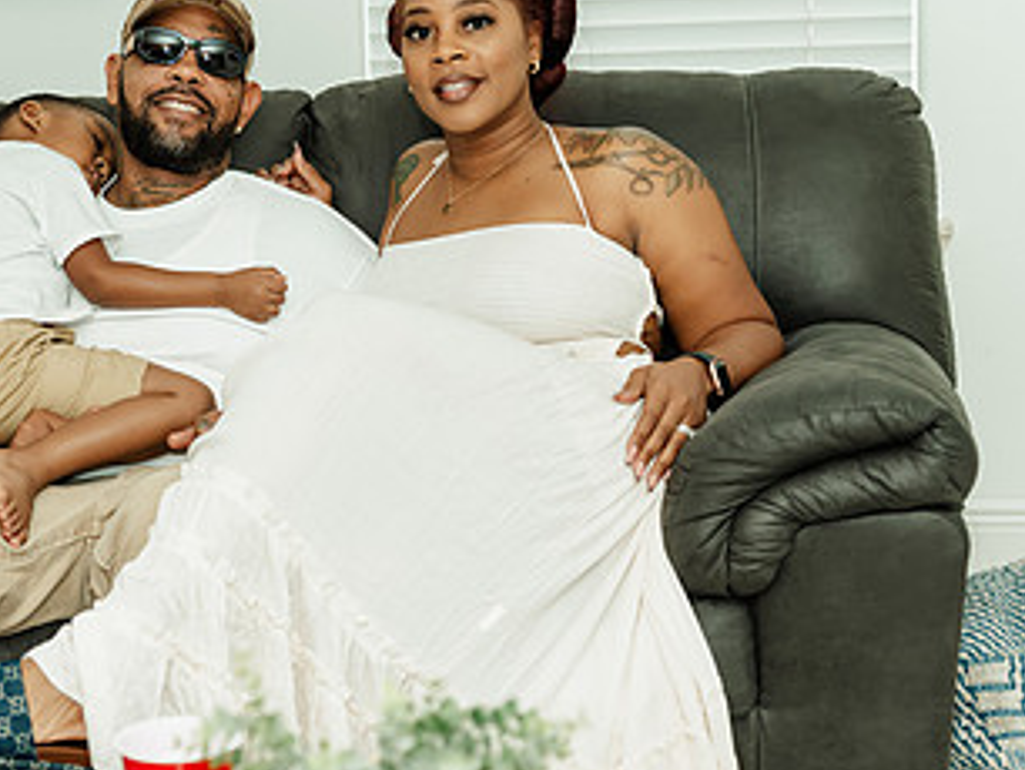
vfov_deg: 16.3
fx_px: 2697
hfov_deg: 21.2
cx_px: 161
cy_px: 346
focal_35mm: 91
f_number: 2.8
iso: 800
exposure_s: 1/250
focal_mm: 50
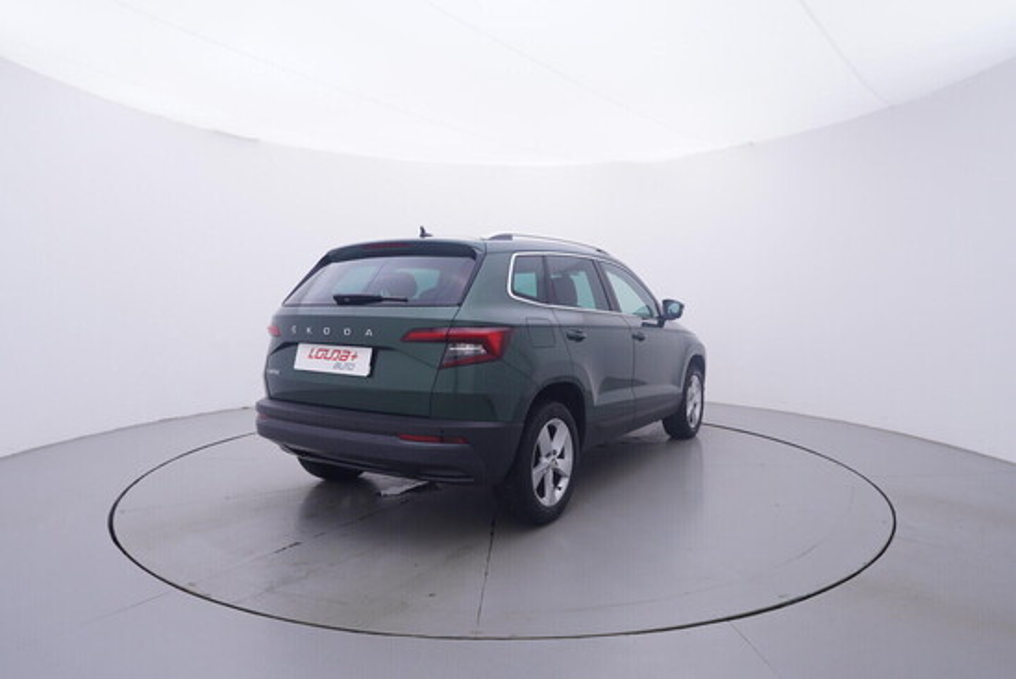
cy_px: 340
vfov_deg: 56.2
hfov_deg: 77.3
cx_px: 508
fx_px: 635
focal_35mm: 22
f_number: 5
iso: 200
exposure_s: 1/80
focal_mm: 15
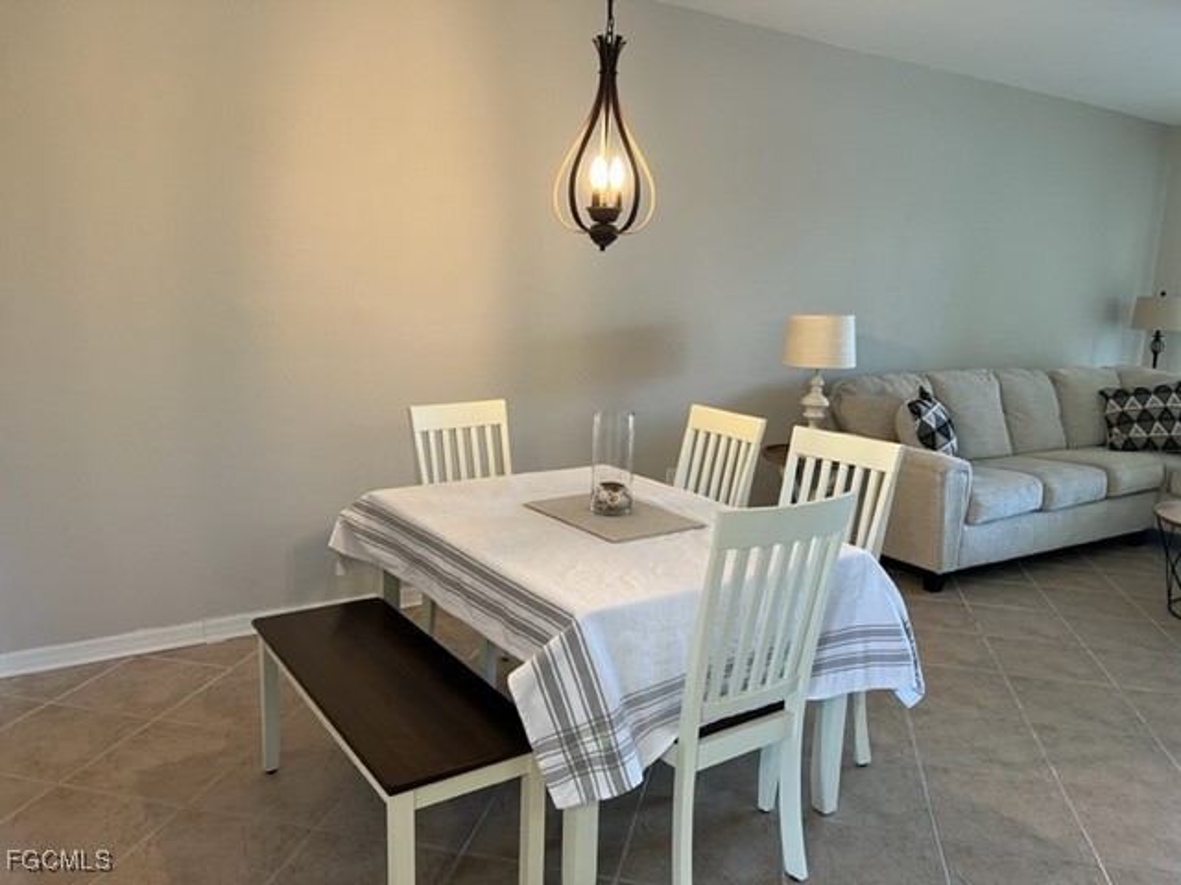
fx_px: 887
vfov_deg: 53.1
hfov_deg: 67.3
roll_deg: -1.8
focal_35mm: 26
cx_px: 590
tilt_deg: -9.9
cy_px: 442
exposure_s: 1/60
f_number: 1.5
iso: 100
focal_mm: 5.7
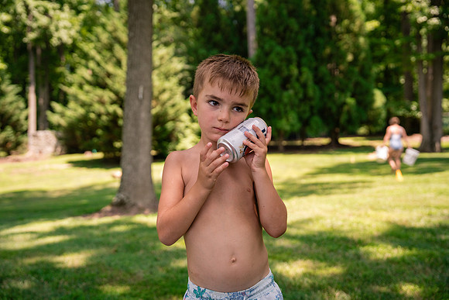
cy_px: 150
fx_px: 437
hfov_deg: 54.4
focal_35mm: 35
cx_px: 224
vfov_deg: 37.9
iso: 400
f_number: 2.8
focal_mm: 35
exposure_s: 1/1250
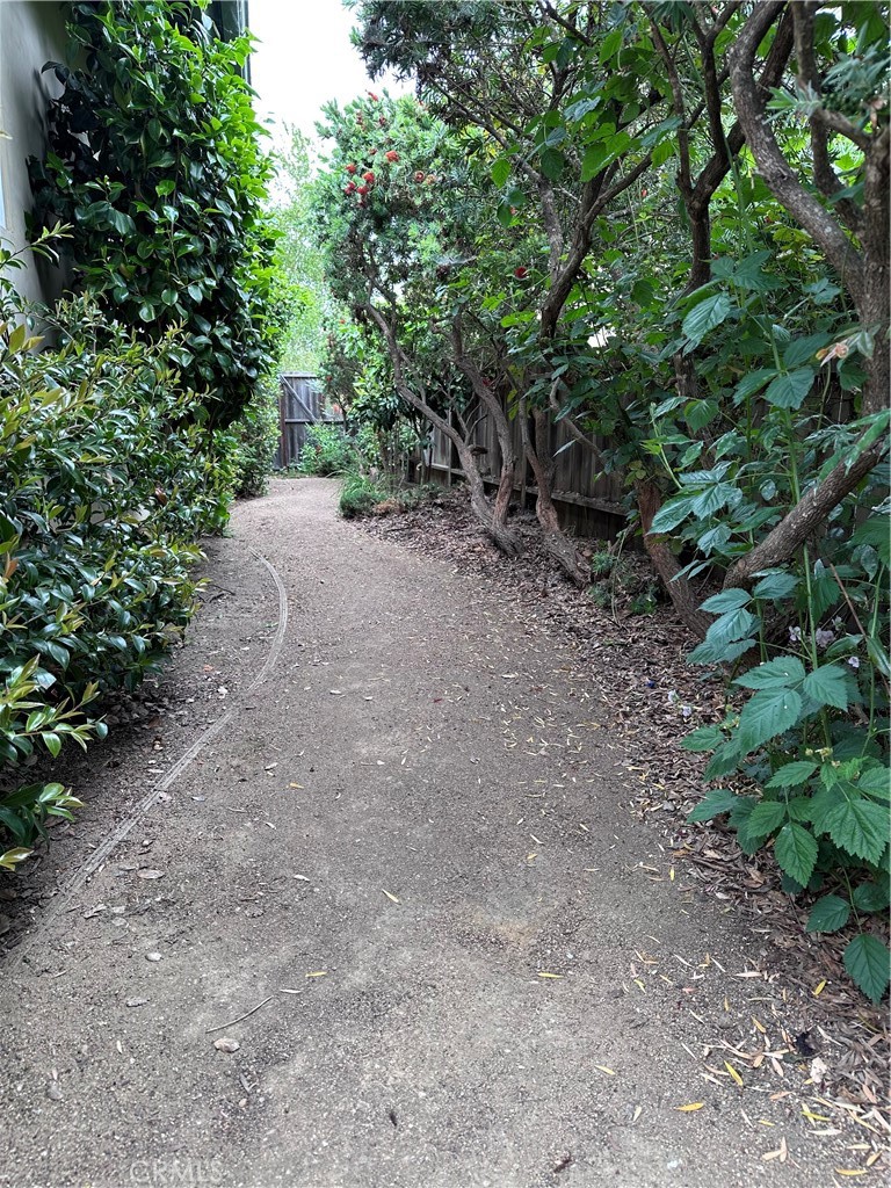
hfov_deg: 56.8
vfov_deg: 71.6
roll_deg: -1.6
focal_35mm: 24
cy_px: 594
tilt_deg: -12.1
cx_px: 446
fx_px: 824
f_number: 1.78
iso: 64
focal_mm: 6.86
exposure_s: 1/121
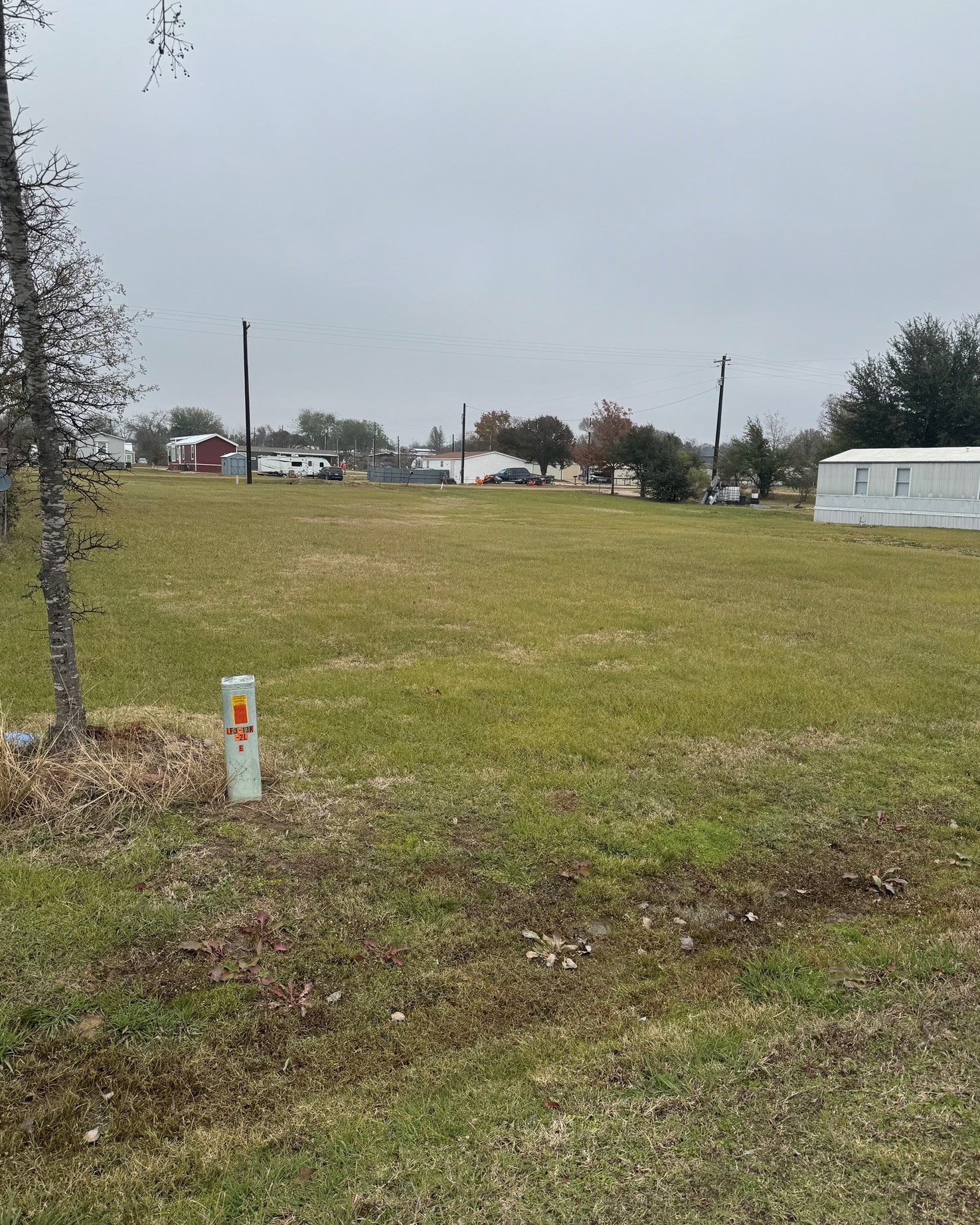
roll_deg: +0.9
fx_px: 943
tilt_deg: -8.0
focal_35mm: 26
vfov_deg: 66.0
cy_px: 602
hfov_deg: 54.9
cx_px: 494
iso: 80
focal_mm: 6.76
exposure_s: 1/3597
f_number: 1.78
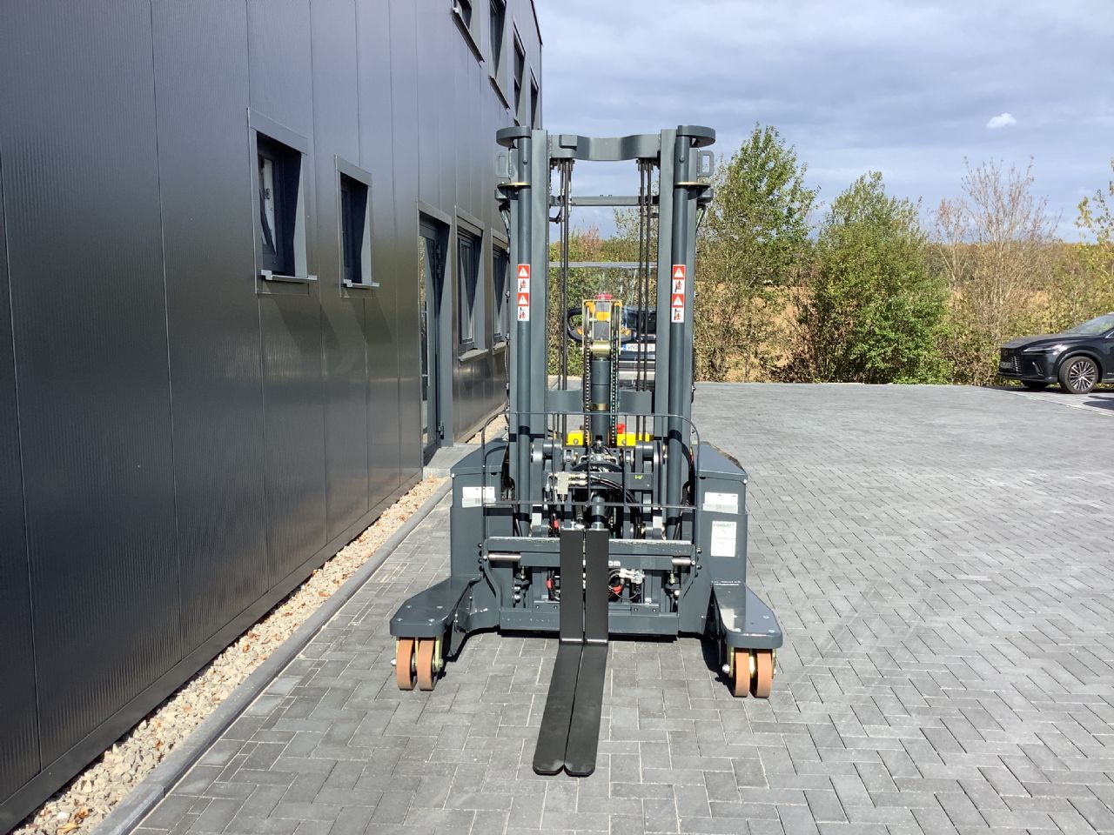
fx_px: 998
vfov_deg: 45.4
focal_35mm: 31
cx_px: 557
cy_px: 418
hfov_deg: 58.4
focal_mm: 3.3
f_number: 2.4
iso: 25
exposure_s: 1/926
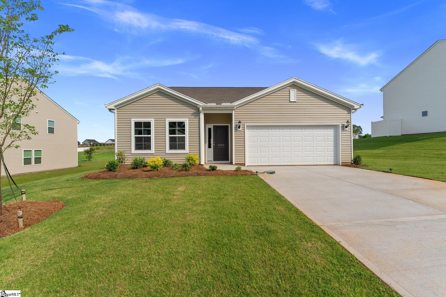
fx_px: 192
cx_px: 223
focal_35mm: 16
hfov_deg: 98.5
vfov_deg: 75.5
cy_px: 148
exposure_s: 1/2500
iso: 400
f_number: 5.6
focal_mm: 15.5
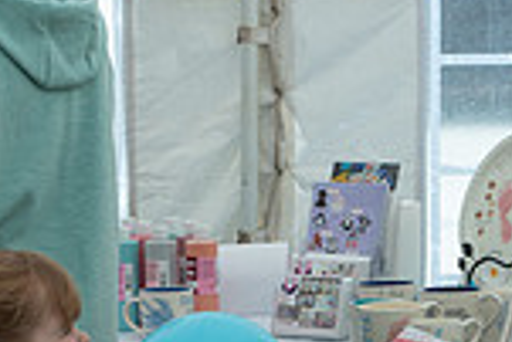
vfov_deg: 6.8
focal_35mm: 203
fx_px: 2890
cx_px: 207
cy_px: 251
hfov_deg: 10.1
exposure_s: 1/80
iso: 64
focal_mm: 50
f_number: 6.3
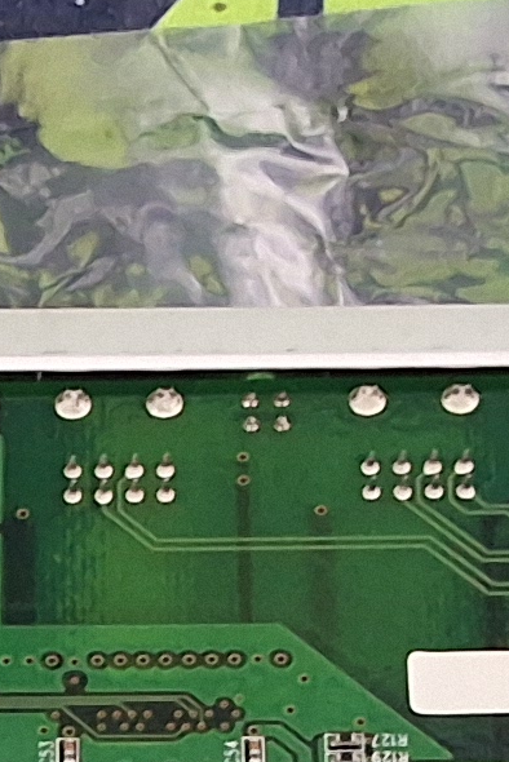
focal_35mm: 161
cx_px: -92
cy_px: 1347
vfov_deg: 11.8
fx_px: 3410
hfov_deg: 8.4
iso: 320
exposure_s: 1/24
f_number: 1.9
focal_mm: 2.91
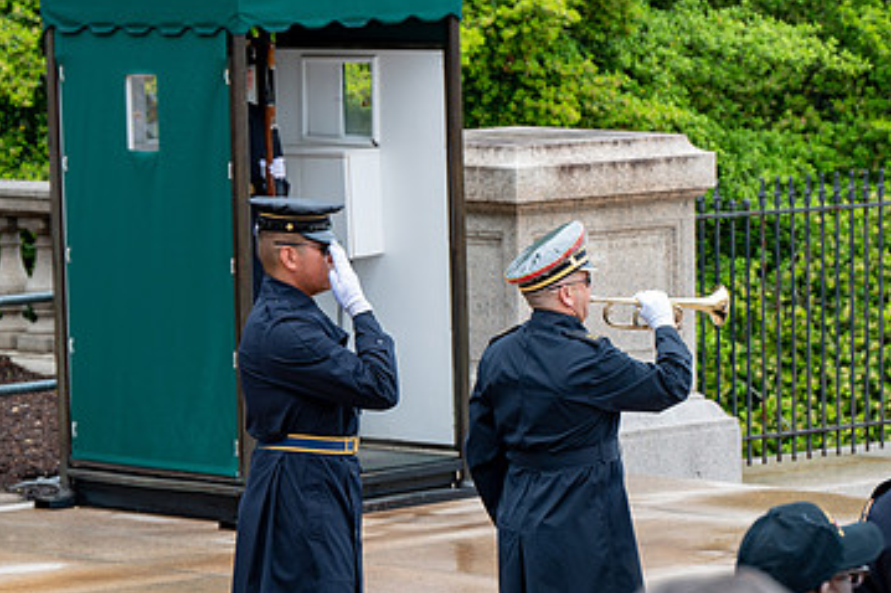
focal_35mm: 210
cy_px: 310
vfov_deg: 6.5
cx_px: 593
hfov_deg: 9.8
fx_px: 5195
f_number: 6.3
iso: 220
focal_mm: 130
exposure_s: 1/100
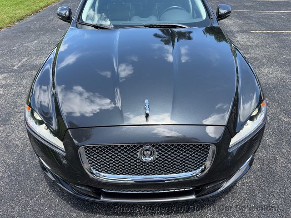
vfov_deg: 56.8
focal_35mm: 24
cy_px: 109
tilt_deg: -34.8
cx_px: 146
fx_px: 202
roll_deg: +0.8
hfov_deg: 71.6
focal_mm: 6.76
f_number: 1.78
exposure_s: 1/1689
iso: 100
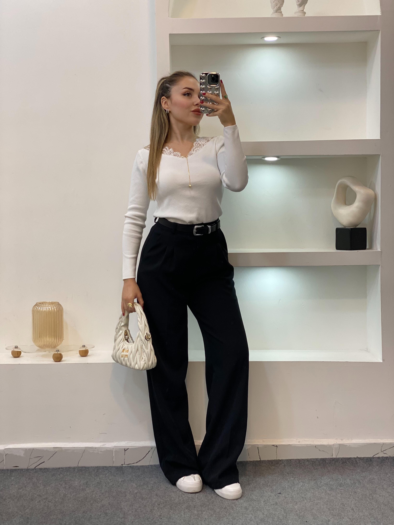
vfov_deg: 36.8
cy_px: 262
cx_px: 197
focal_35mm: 52
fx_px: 789
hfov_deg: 28.0
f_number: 2
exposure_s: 1/100
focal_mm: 6
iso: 80
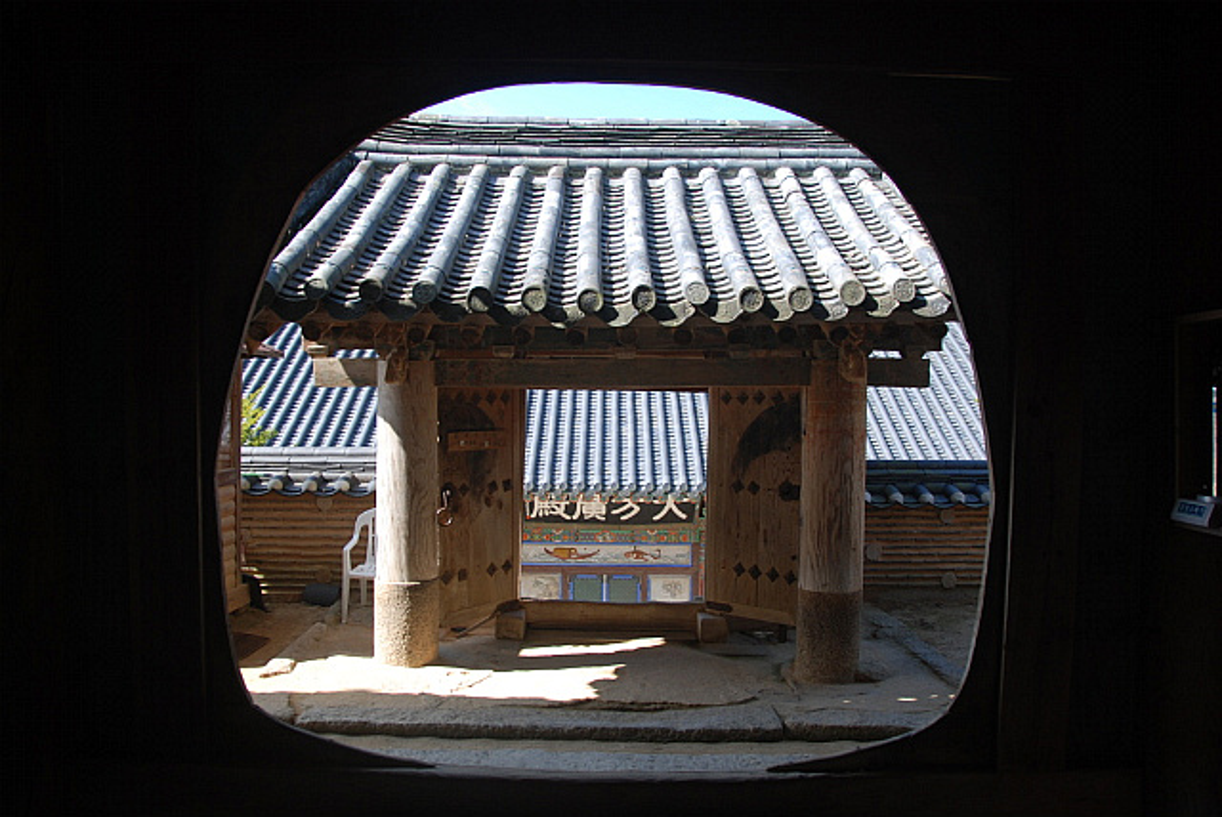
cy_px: 408
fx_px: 917
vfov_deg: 48.0
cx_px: 611
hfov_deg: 67.3
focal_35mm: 27
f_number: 3.5
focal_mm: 18
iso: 200
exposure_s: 1/500
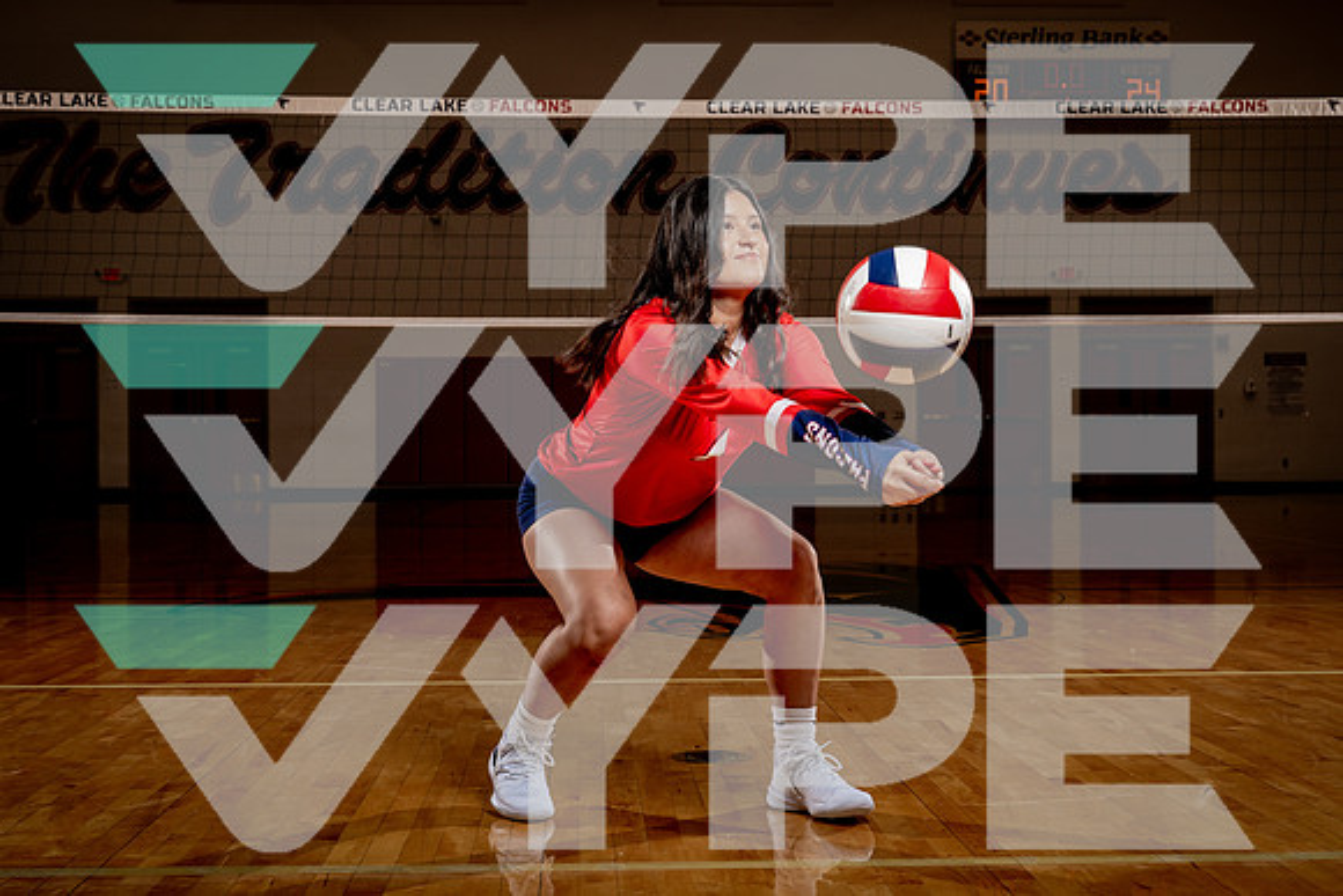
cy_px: 436
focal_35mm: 47
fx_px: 1745
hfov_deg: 42.1
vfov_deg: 28.8
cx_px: 654
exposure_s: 1/250
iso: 125
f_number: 7.1
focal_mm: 43
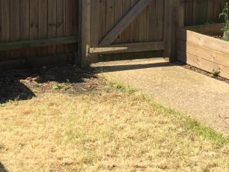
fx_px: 642
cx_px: 124
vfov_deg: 15.2
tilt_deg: -9.3
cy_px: 44
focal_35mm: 97
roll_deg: -2.7
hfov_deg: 20.2
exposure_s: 1/1364
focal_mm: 4.15
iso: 32
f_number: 2.2
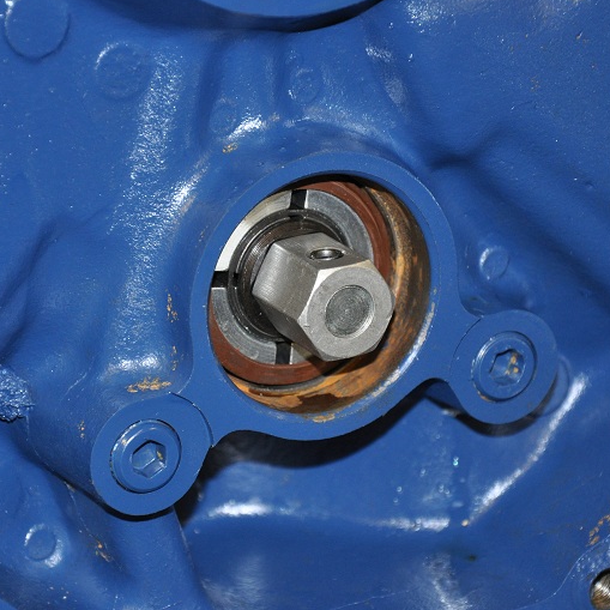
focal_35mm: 203
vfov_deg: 8.6
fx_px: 4040
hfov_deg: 8.6
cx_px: 280
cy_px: 304
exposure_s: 1/60
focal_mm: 105
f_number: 5.6
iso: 800
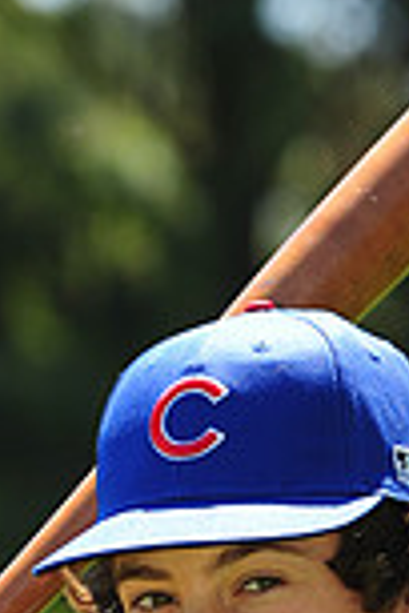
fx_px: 9372
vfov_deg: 3.7
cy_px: 861
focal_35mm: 550
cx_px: 221
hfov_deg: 2.5
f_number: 5.6
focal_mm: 145
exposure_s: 1/400
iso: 200
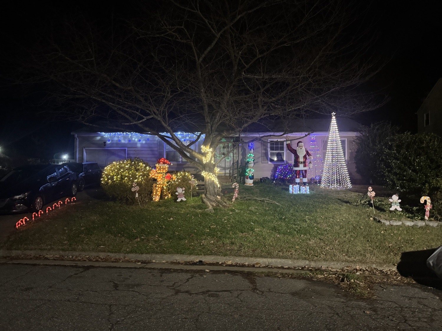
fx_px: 306
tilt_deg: +3.6
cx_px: 221
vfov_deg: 56.8
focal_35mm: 24
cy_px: 166
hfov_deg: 71.6
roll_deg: +1.1
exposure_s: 1/30
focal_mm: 6.76
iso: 1600
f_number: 1.78
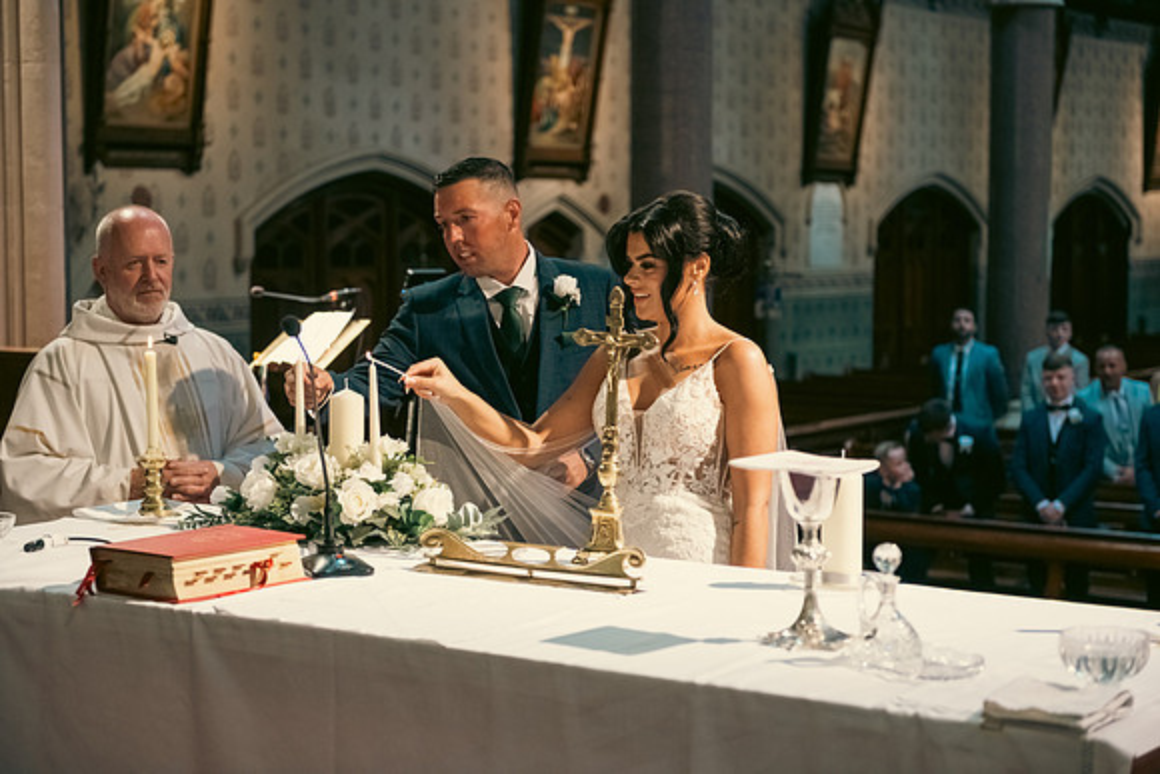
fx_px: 2256
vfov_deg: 19.5
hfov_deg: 28.8
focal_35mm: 70
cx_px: 580
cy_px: 387
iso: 800
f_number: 3.5
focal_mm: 70
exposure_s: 1/160
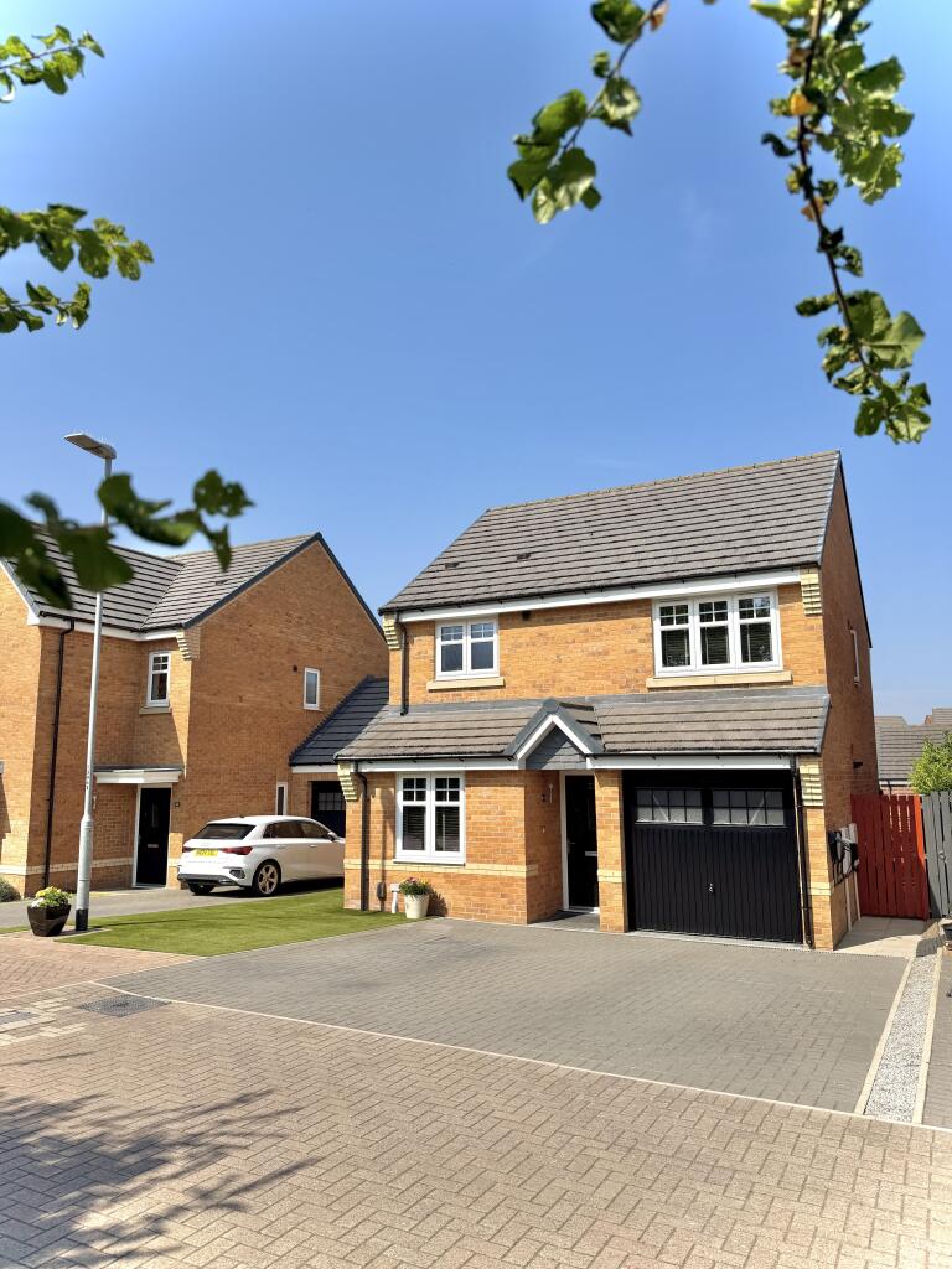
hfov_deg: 56.8
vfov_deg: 71.6
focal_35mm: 24
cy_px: 634
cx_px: 476
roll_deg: -0.8
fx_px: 880
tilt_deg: +9.4
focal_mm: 6.76
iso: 80
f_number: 1.78
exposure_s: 1/4975
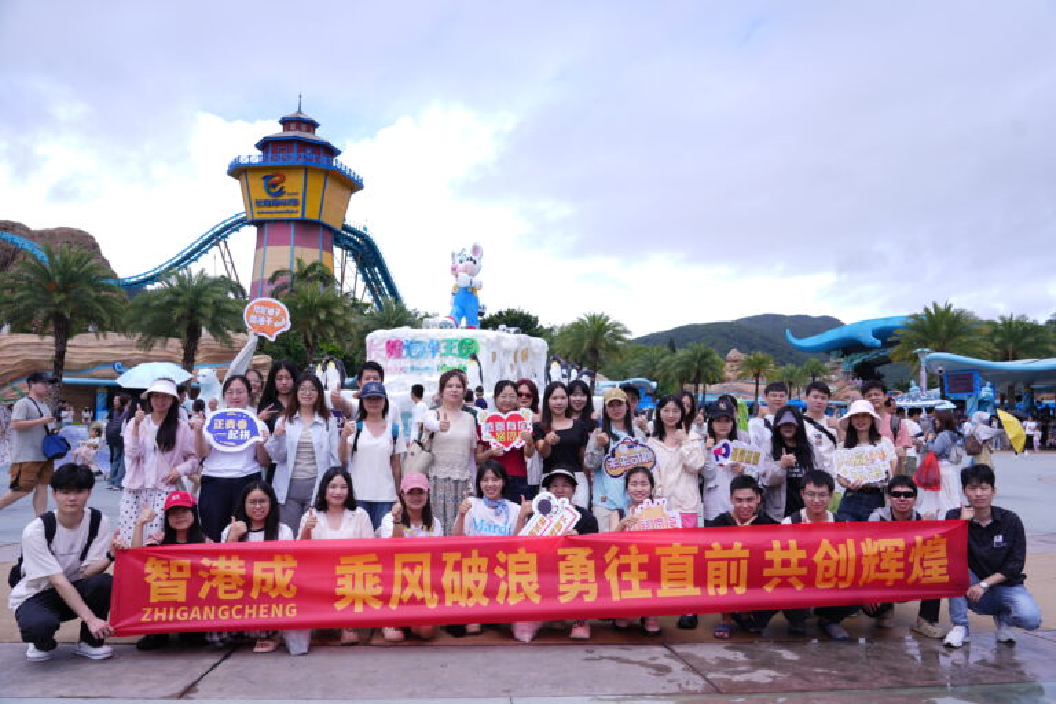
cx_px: 528
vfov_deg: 43.6
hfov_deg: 61.9
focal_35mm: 30
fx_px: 880
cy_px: 352
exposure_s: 1/250
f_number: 4.5
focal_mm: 30
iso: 50
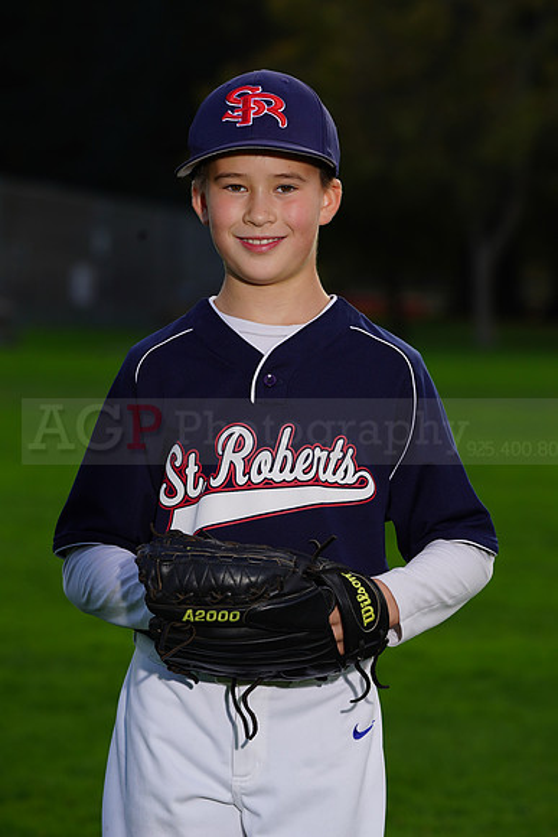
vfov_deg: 10.1
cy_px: 418
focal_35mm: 203
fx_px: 4717
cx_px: 279
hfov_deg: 6.8
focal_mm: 203
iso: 160
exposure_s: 1/250
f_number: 8
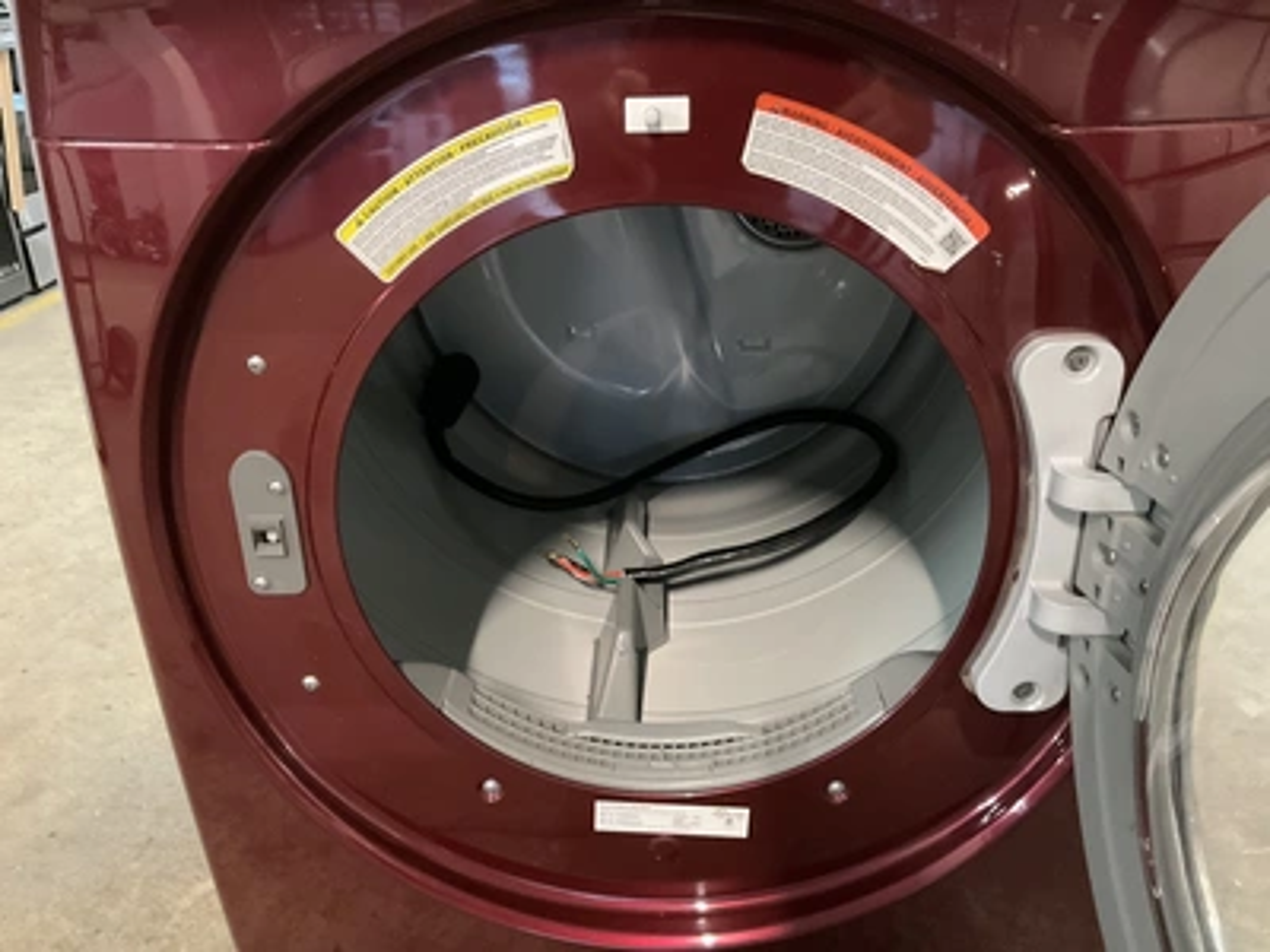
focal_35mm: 29
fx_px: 1064
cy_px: 476
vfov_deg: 48.2
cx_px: 635
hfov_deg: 61.7
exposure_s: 1/24
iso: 500
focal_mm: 3
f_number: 1.8
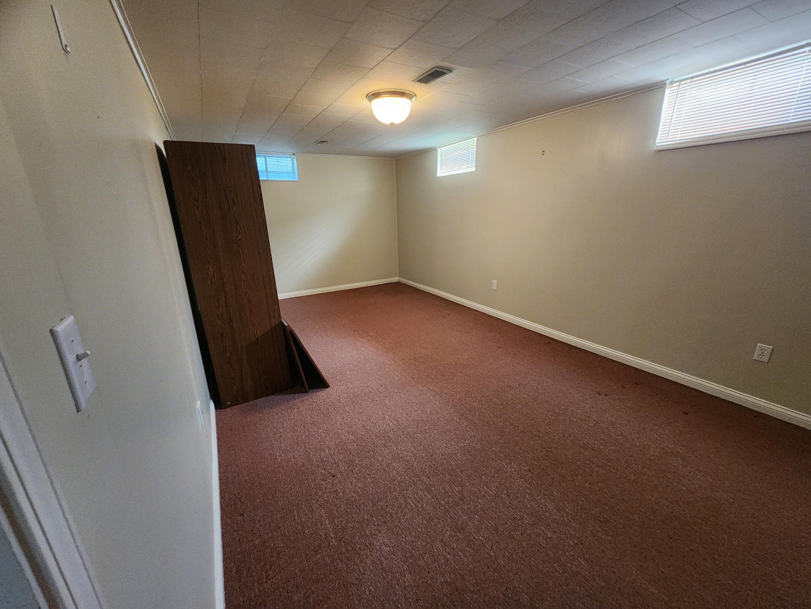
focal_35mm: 13
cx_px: 406
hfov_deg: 106.2
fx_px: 305
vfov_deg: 89.9
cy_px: 304
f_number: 2.2
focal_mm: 2.2
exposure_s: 1/30
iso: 640
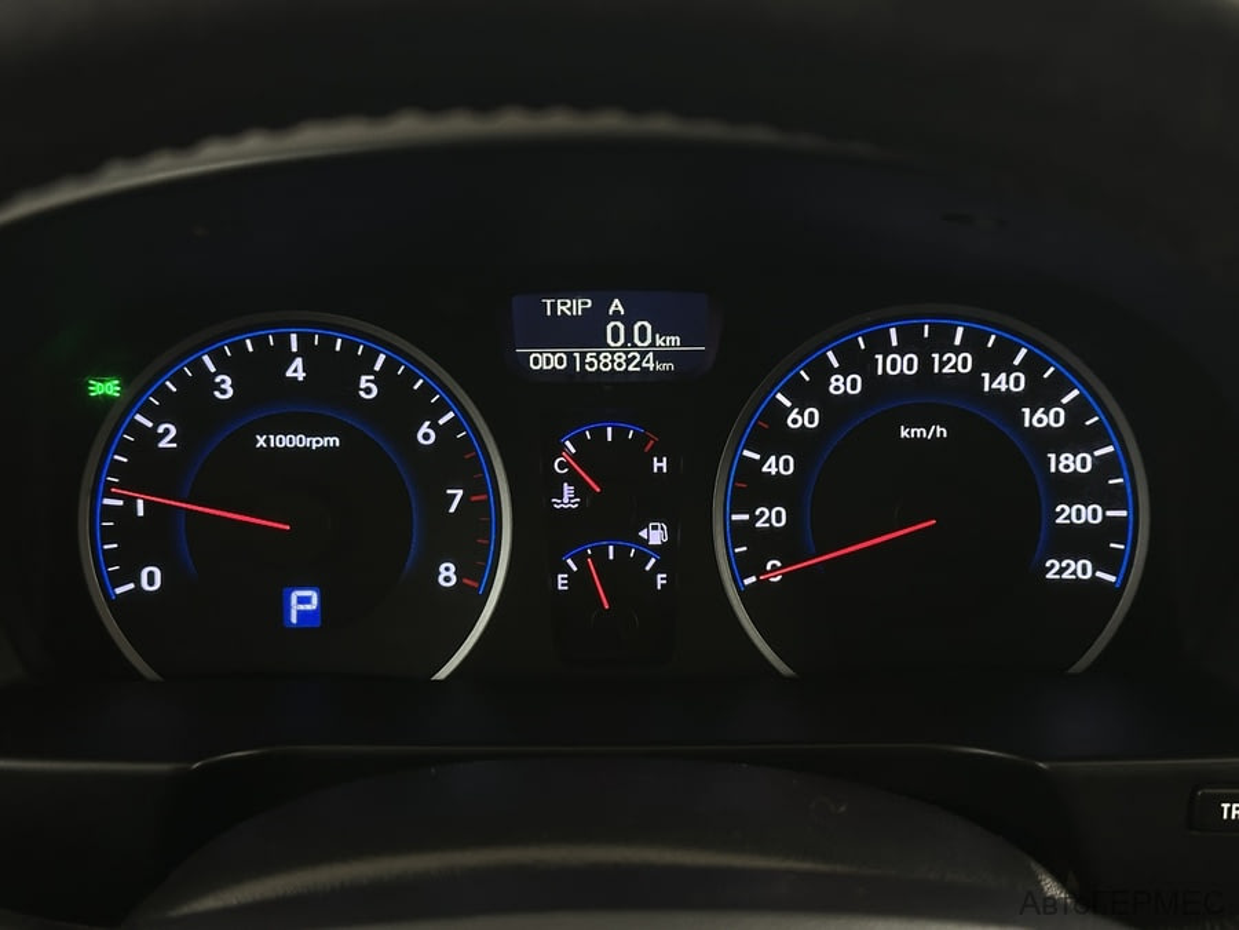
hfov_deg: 39.7
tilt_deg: -23.3
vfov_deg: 30.3
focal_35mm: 48
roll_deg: +0.7
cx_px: 620
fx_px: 1718
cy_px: 465
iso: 200
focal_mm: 6.86
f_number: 1.78
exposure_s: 1/33
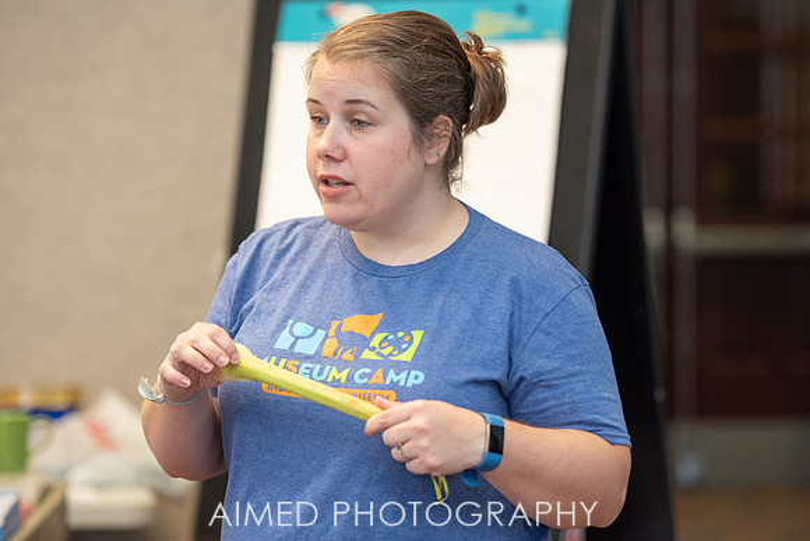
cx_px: 405
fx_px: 3452
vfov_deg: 9.0
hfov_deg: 13.4
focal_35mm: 153
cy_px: 234
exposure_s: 1/200
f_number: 2.8
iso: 1000
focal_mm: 135
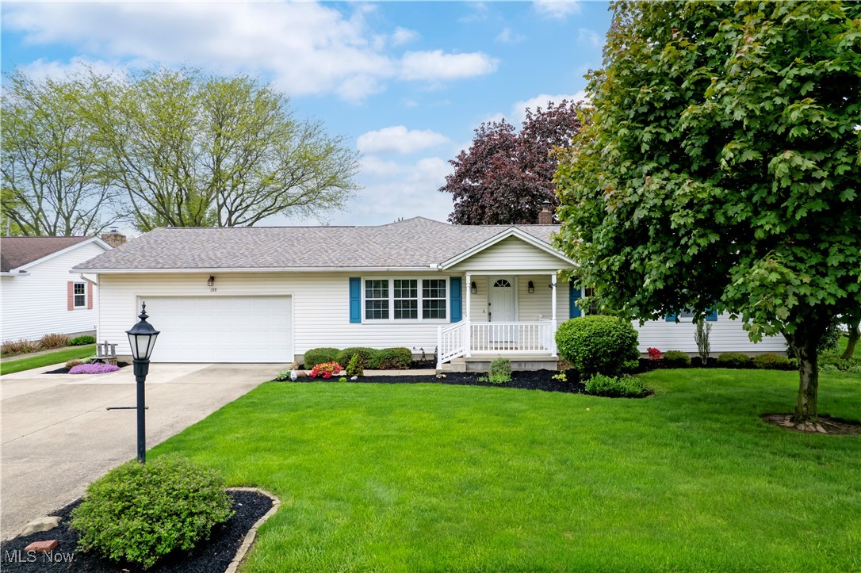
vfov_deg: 57.2
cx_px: 430
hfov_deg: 78.6
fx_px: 526
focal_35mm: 22
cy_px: 286
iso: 100
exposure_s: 1/125
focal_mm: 8.38
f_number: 2.8
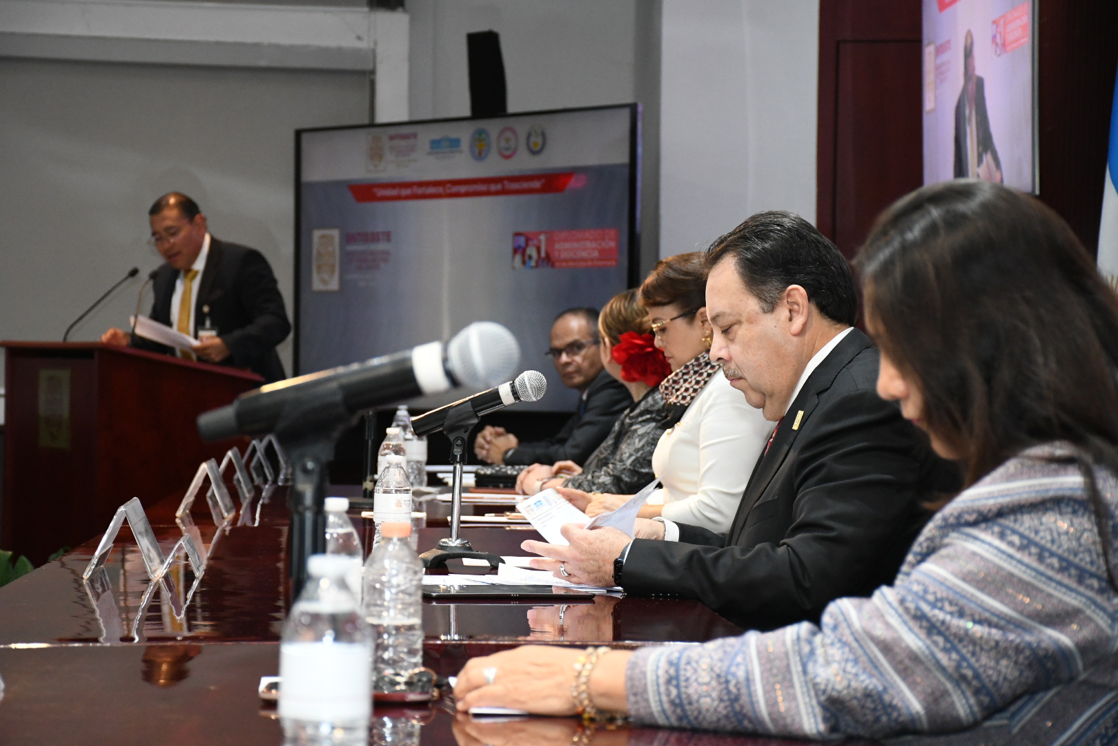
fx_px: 2888
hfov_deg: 21.9
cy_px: 373
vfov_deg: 14.7
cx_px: 559
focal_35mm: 93
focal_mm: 62
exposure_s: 1/125
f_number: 5.6
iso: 3200
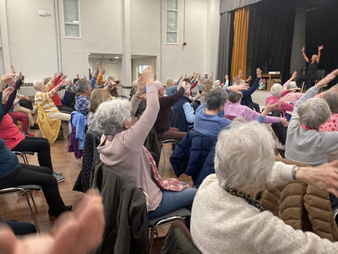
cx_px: 169
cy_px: 127
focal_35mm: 28
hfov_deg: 63.4
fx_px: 273
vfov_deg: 49.7
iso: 125
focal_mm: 3.99
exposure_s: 1/50
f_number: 1.8
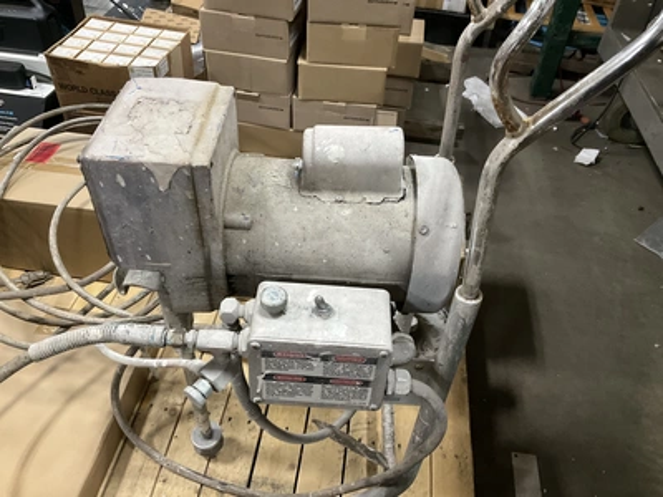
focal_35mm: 29
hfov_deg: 61.7
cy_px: 248
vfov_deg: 48.2
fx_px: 555
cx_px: 332
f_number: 1.8
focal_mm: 3
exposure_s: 1/40
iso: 200
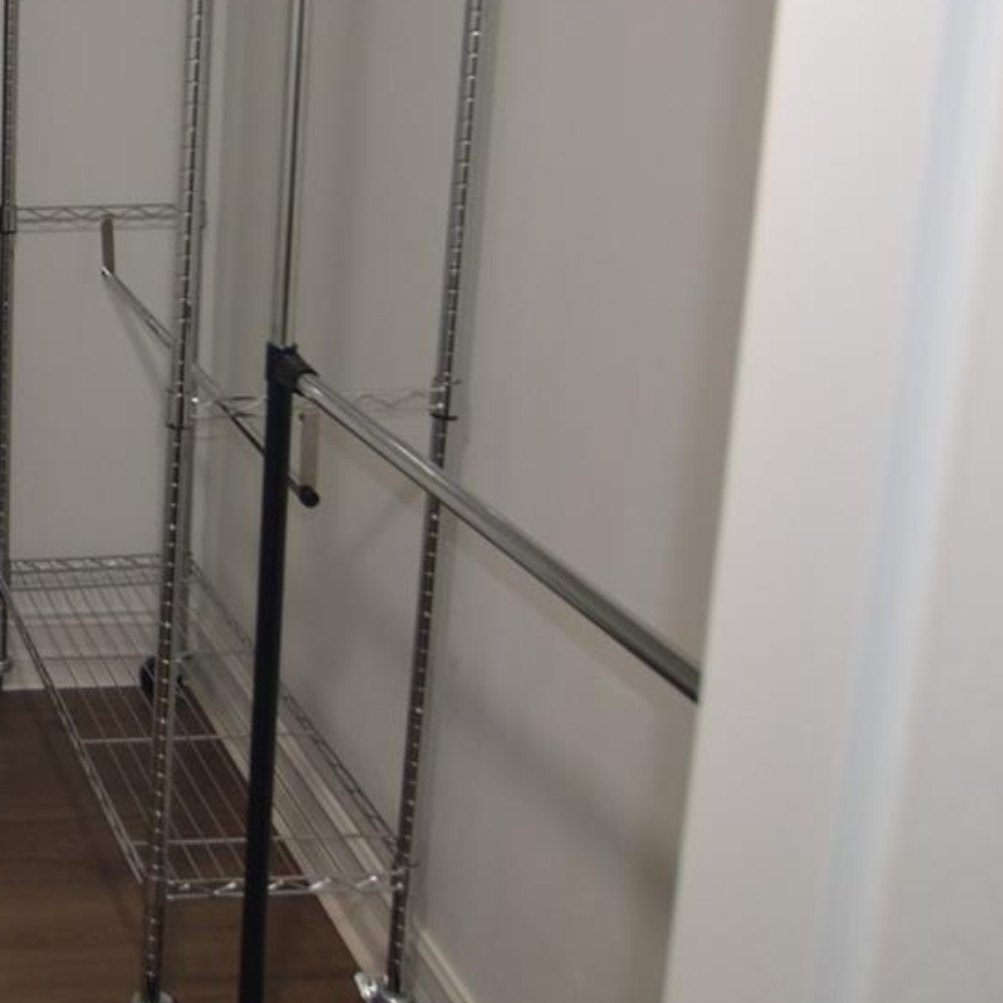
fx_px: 1705
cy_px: 96
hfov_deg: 27.3
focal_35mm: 52
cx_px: -313
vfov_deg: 31.2
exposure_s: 1/80
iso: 400
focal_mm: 14
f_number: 4
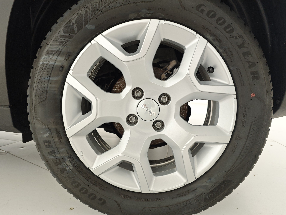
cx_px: 143
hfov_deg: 73.9
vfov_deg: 58.9
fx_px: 190
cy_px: 108
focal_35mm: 23
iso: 90
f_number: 1.6
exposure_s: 1/100
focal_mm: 6.55
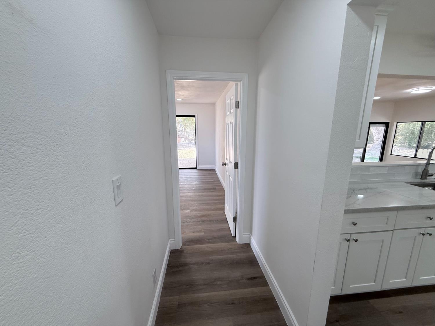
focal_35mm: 14
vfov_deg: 85.7
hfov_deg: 102.1
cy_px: 163
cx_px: 218
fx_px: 176
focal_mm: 2.22
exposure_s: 1/120
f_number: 2.2
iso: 100
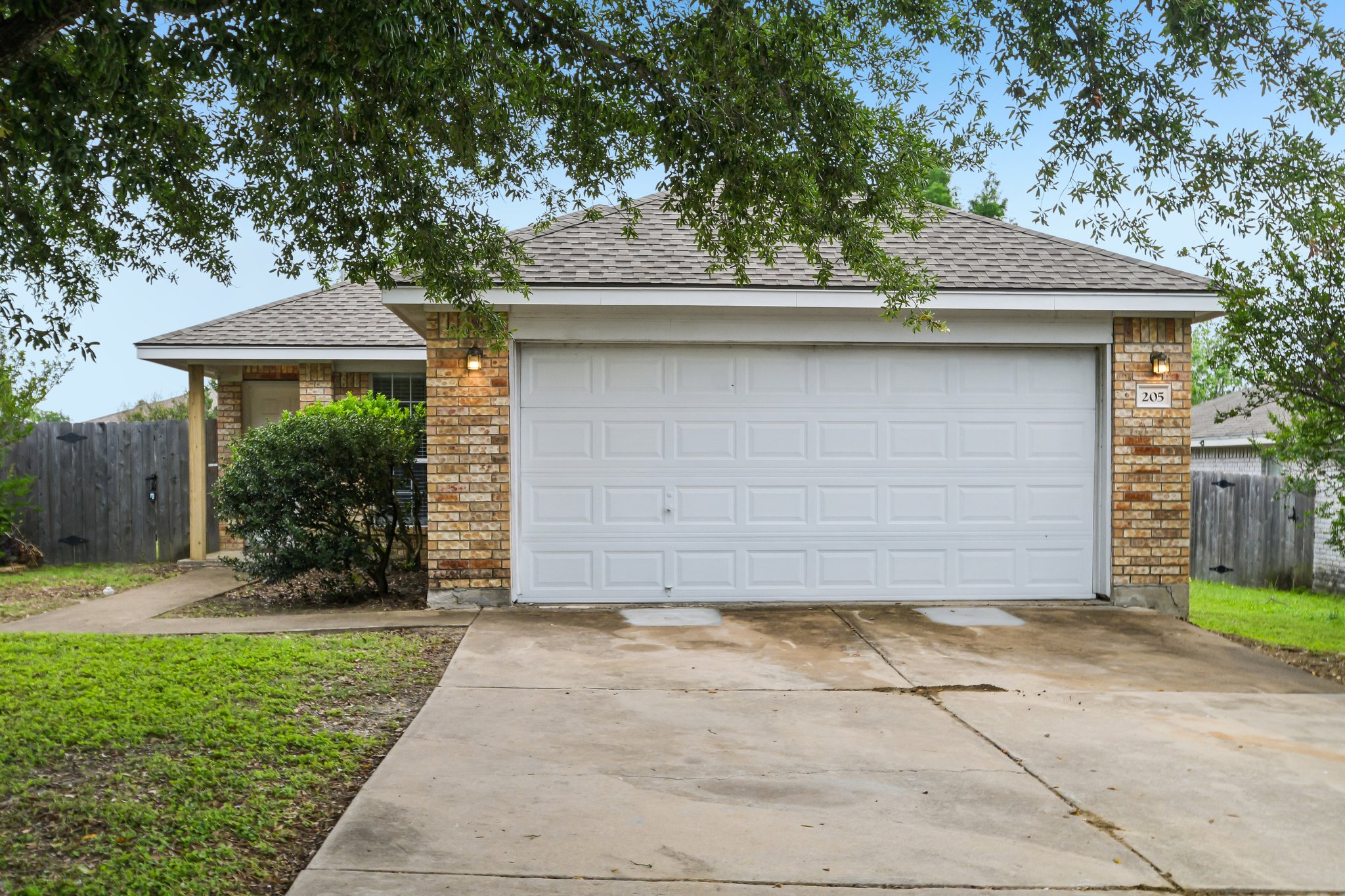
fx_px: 1345
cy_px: 448
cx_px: 672
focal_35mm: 36
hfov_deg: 53.1
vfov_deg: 36.9
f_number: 8
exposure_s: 1/320
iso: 400
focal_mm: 24
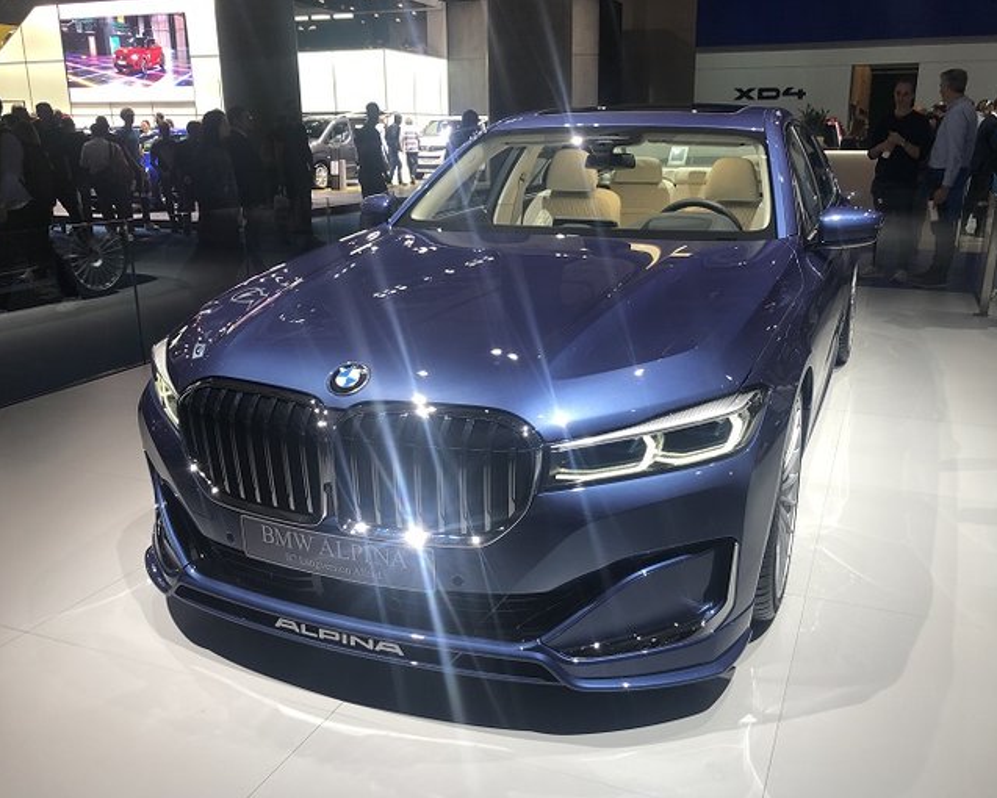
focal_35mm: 30
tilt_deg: -16.4
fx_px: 885
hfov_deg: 58.7
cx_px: 533
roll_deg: -0.2
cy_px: 408
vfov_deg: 48.5
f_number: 1.8
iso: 32
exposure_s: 1/98
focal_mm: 3.99
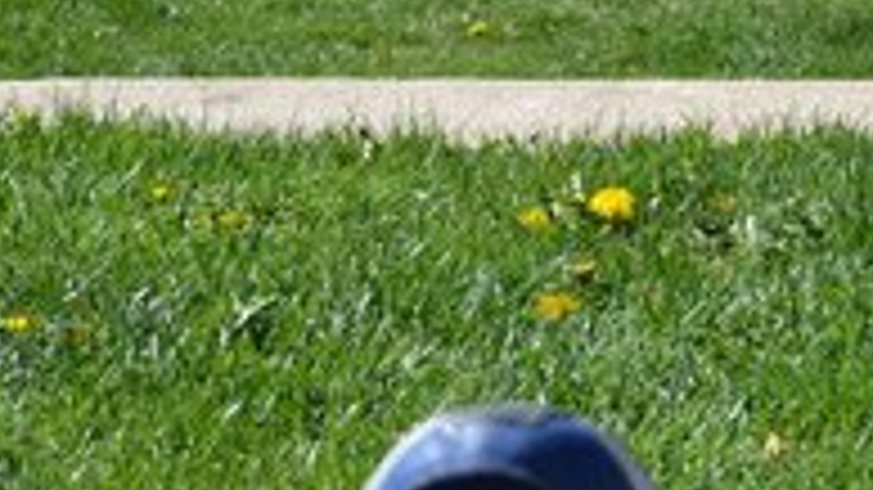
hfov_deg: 13.5
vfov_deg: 7.8
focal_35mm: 155
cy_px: -36
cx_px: 1022
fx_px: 3587
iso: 200
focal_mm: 24
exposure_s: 1/1250
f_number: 4.5
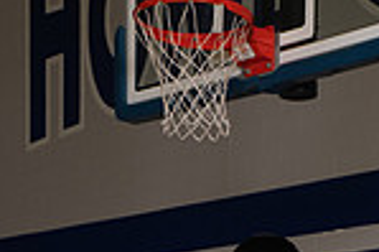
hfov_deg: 14.7
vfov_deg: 9.0
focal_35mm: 139
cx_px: 298
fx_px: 1462
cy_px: 565
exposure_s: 1/320
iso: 500
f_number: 7.1
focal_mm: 46
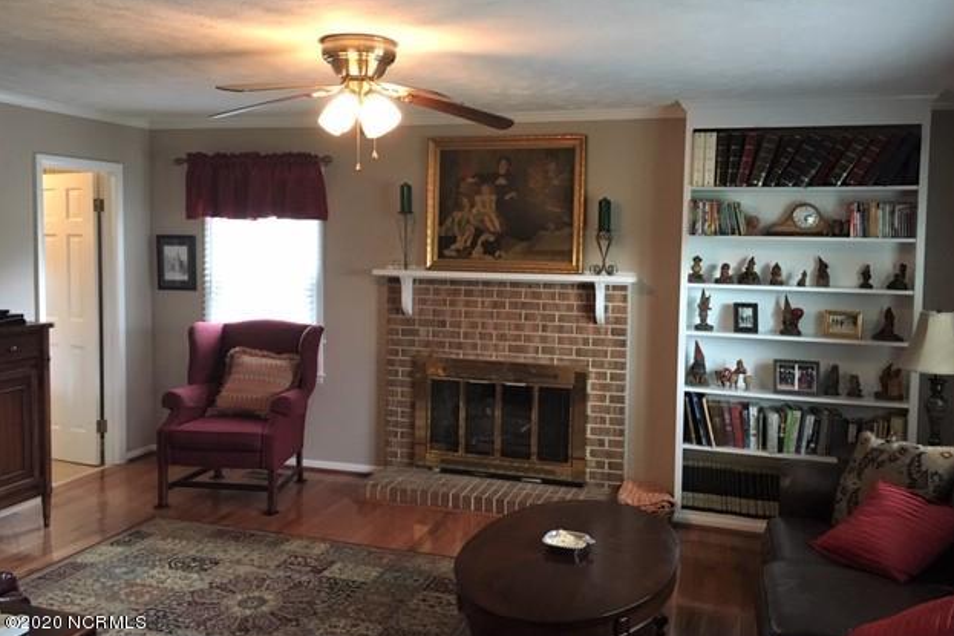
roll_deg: -1.1
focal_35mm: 31
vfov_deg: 42.3
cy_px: 285
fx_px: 821
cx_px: 487
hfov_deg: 60.3
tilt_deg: -3.7
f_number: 2.2
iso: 200
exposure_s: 1/30
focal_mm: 4.15
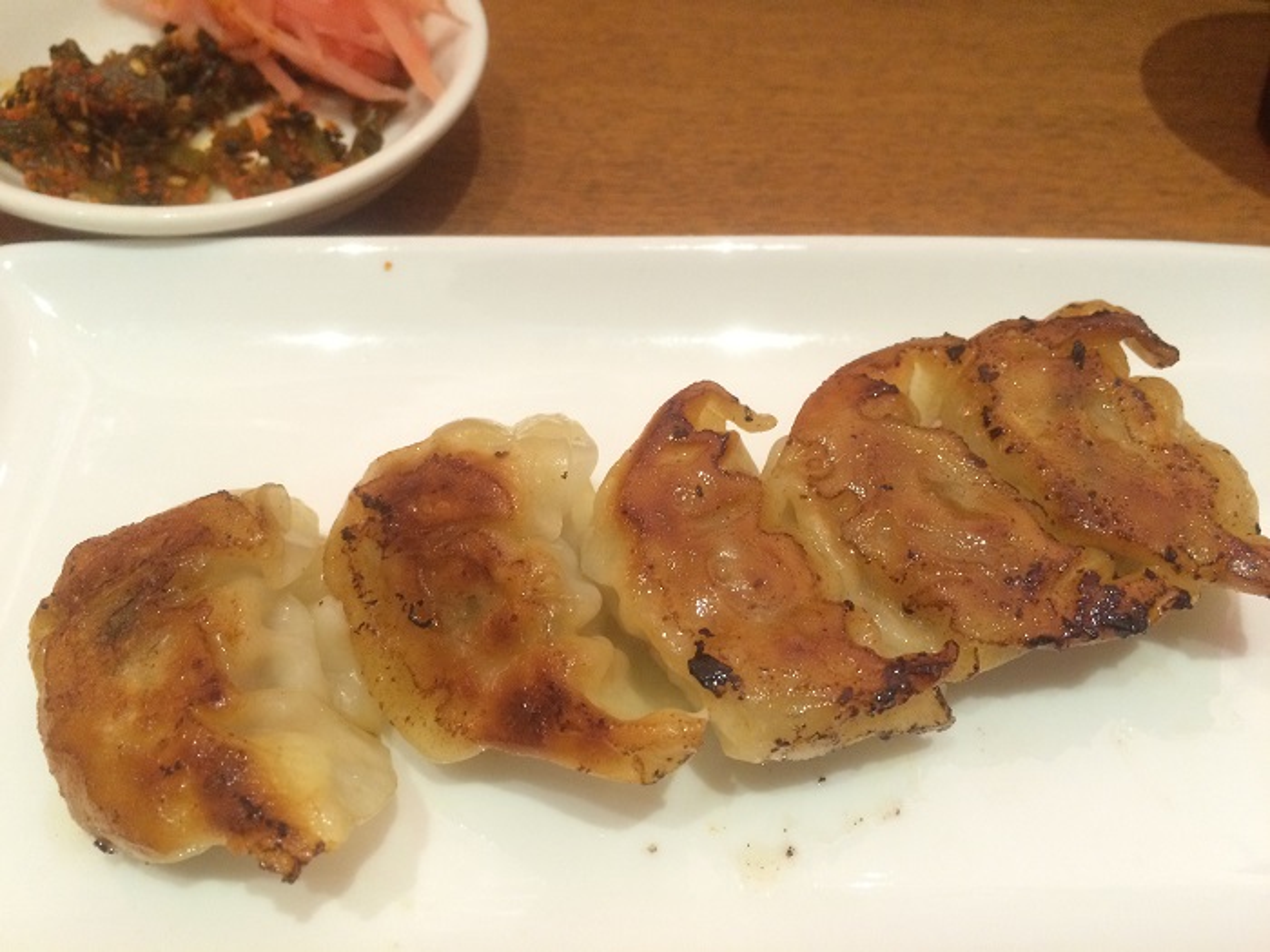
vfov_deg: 48.2
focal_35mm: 29
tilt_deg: -51.2
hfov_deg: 61.7
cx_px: 635
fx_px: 1064
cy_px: 476
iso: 250
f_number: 2.2
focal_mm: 4.15
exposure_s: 1/30
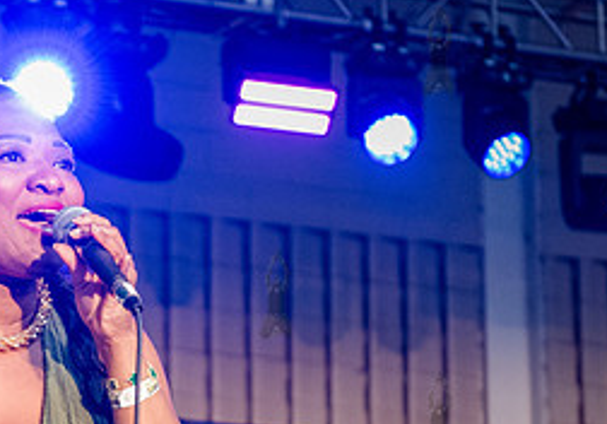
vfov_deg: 8.0
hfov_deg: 11.4
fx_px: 3012
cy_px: 437
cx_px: 53
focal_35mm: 176
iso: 3200
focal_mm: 62
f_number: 4
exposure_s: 1/320
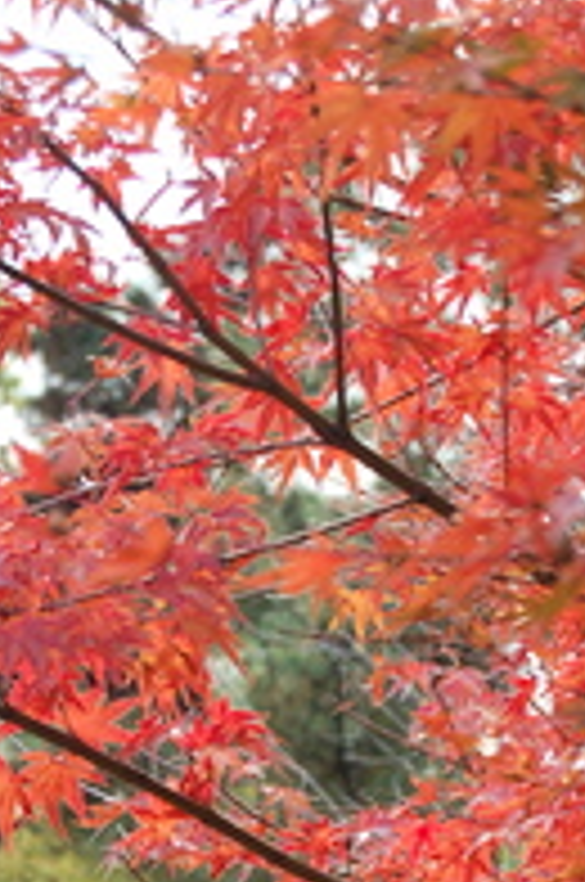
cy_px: 1084
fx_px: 5626
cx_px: 182
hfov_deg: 6.0
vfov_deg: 8.8
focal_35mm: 230
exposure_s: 1/160
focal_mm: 50
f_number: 6.3
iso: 200
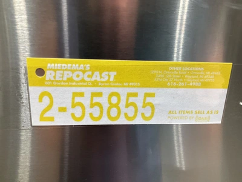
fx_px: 203
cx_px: 121
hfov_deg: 61.7
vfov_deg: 48.2
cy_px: 91
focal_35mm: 29
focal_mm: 3
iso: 100
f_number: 1.8
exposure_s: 1/60
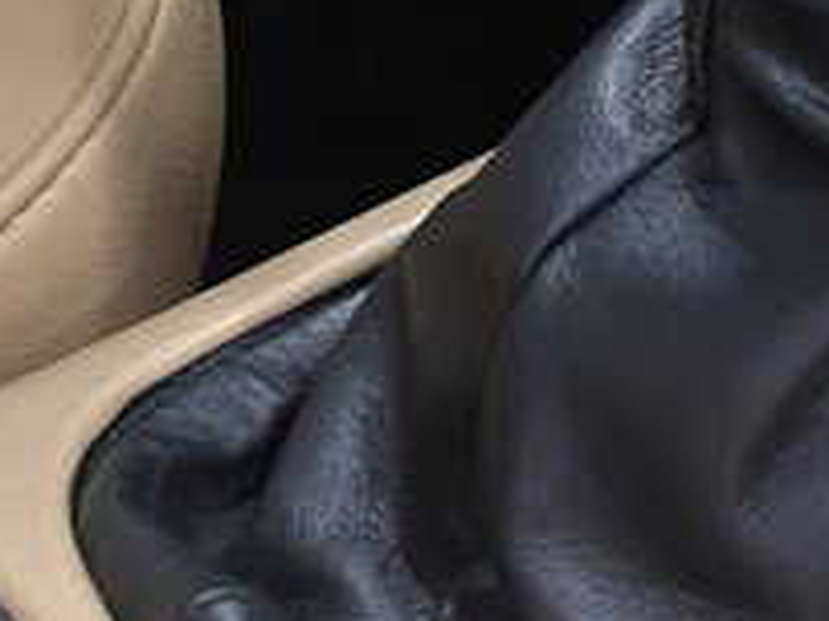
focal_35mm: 126
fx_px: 3016
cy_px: -278
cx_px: 613
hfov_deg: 15.6
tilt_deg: -33.8
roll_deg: -2.0
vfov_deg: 11.3
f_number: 1.6
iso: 500
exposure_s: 1/25
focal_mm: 5.1
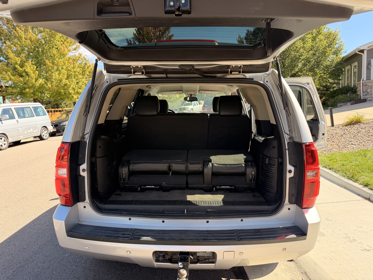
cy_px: 140
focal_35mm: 24
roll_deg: +3.4
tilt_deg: -5.6
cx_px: 186
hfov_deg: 71.6
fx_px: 259
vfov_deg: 56.8
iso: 100
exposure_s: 1/943
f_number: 1.78
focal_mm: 6.76
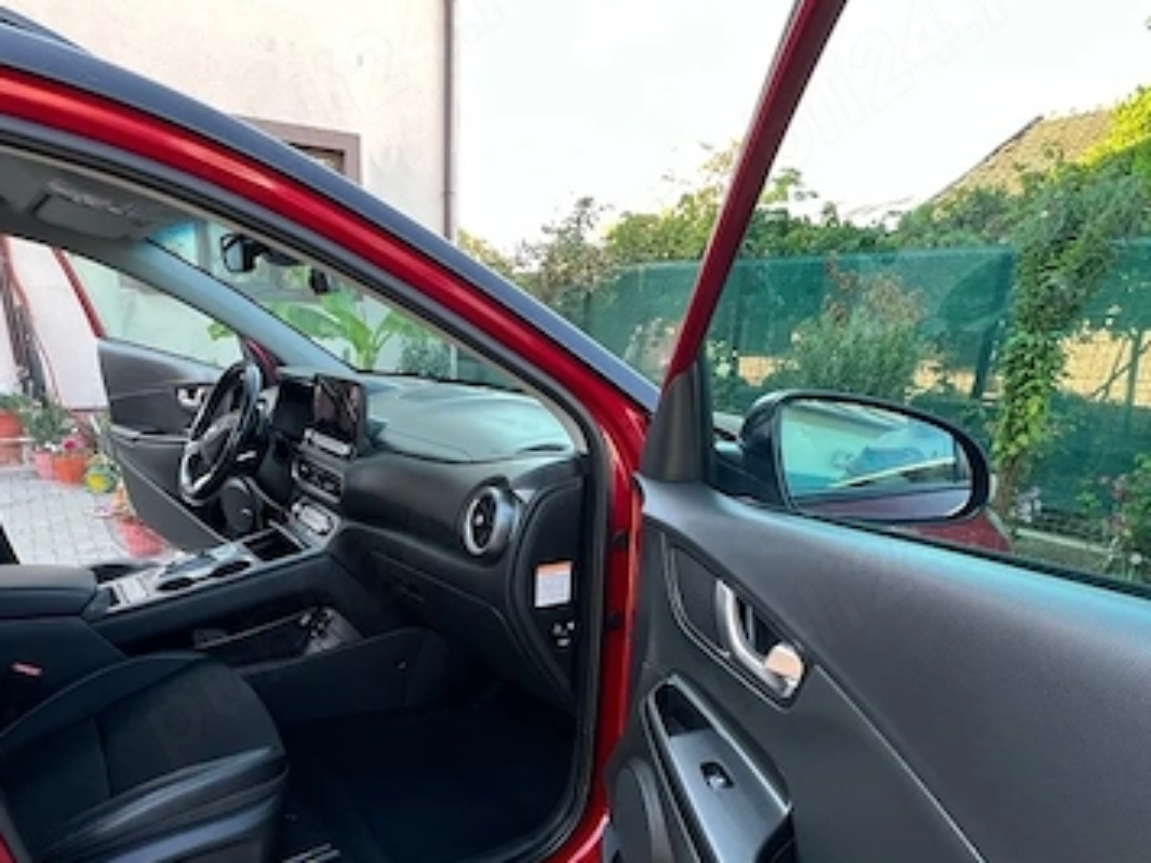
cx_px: 480
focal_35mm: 22
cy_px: 613
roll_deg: -0.9
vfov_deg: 58.8
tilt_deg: -19.4
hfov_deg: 75.8
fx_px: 731
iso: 100
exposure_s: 1/99
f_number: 1.8
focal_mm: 1.57
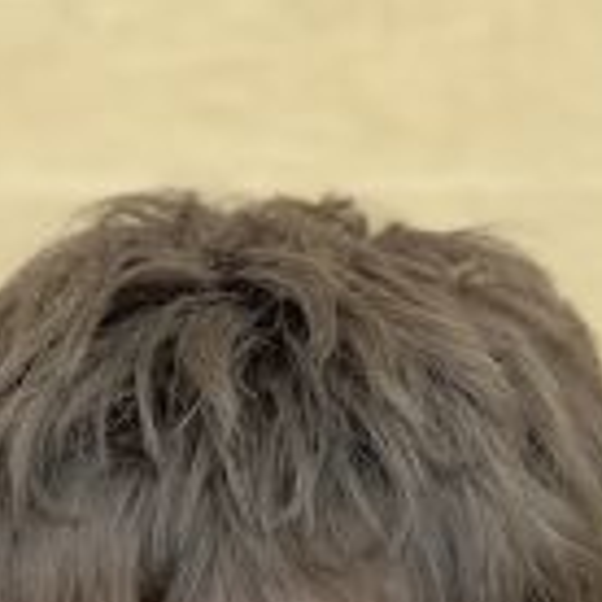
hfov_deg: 5.9
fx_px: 5804
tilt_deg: -6.8
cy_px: 1003
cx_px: 249
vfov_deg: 5.9
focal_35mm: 295
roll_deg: +0.5
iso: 100
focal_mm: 9
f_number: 2.8
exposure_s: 1/121
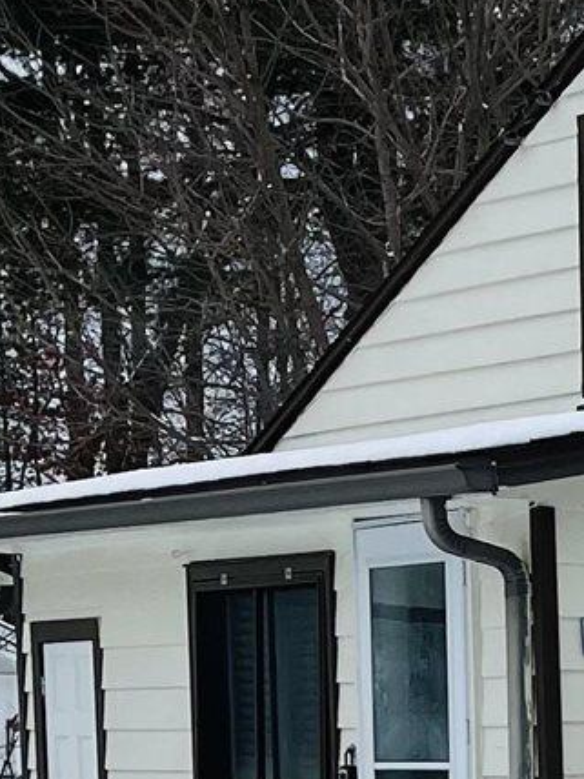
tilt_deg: -6.1
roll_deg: -0.9
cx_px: 1443
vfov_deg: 13.5
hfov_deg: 9.4
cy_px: 1083
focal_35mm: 140
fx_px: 3149
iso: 50
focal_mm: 5.1
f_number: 1.6
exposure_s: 1/3745
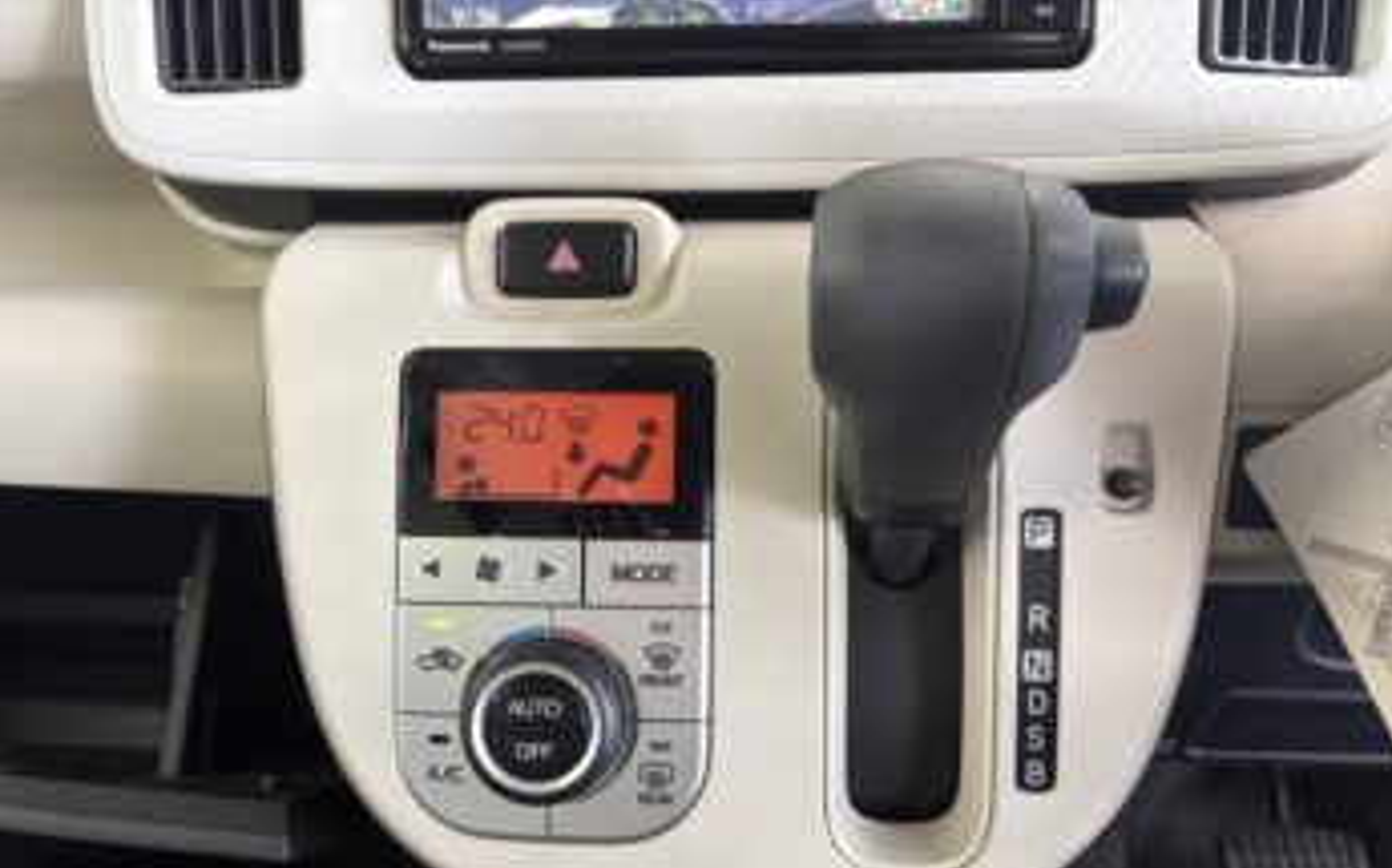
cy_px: 527
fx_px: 1061
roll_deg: +1.6
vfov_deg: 44.2
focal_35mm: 28
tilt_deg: -27.9
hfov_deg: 66.5
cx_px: 698
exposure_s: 1/60
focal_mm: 5.96
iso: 160
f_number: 1.6
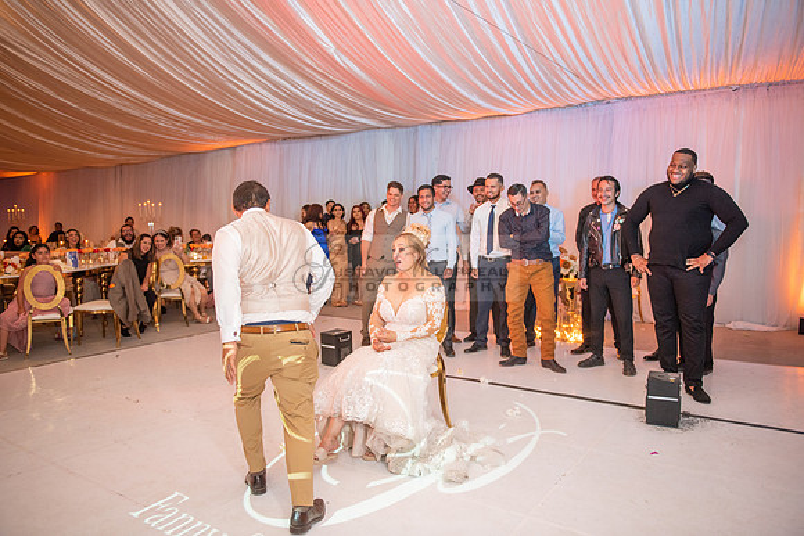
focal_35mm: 27
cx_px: 402
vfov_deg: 48.0
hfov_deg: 67.4
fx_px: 603
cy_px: 268
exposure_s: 1/160
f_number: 2.8
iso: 1000
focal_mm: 27
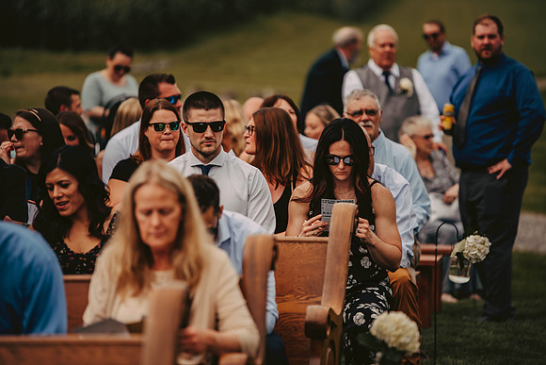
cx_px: 273
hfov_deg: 10.3
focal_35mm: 200
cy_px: 182
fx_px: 3034
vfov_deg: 6.9
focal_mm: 200
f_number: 2.8
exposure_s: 1/2000
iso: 200
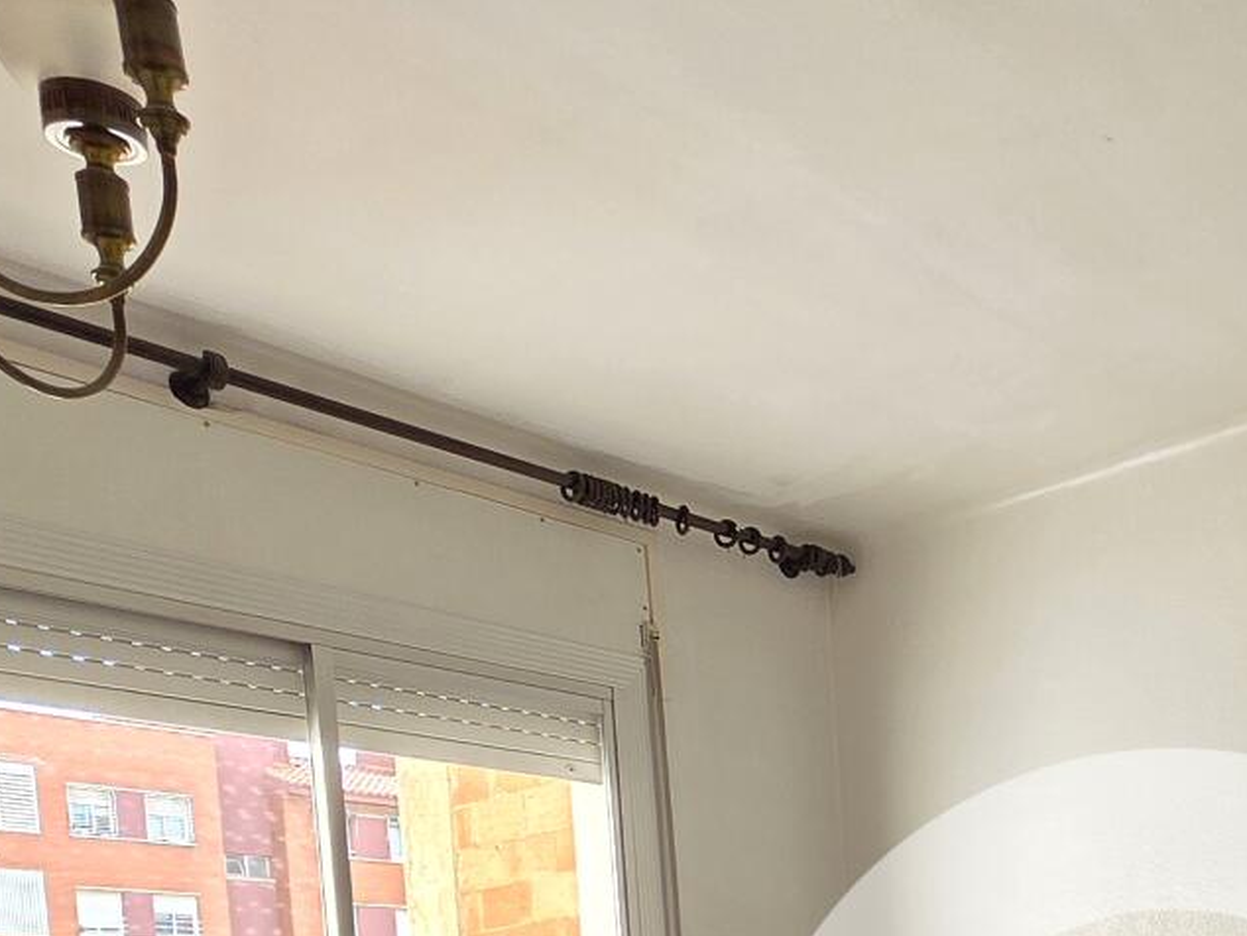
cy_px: 1188
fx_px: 1478
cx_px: 1155
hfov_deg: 41.6
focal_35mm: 41
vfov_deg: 29.1
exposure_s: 1/100
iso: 50
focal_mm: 2.2
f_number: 1.9
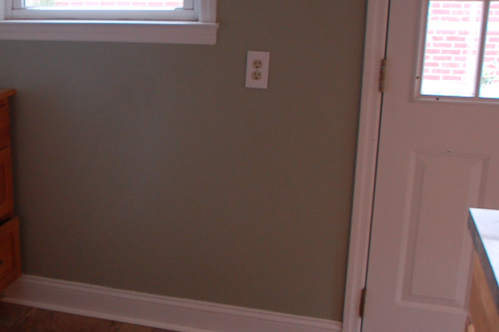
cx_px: 82
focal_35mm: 50
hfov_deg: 38.1
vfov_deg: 27.2
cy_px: 159
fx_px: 686
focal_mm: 11
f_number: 4.5
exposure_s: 1/30
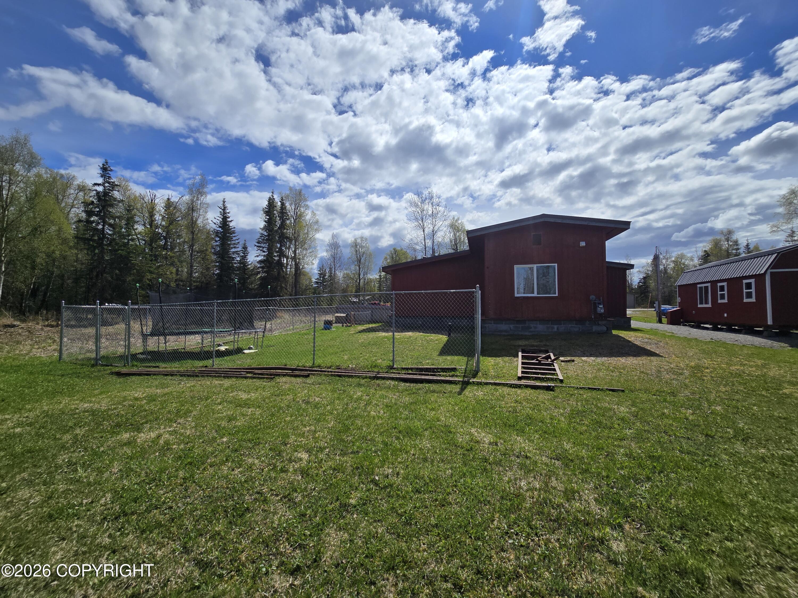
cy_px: 299
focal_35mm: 13
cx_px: 399
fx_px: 300
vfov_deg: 89.9
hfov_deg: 106.2
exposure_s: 1/6444
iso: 50
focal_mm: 2.2
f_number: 2.2
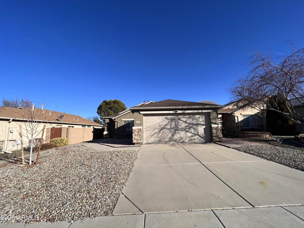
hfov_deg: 106.2
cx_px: 152
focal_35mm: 13
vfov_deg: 89.9
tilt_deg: +6.5
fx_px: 114
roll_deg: +1.9
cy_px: 114
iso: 32
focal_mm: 1.57
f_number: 1.8
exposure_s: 1/1597
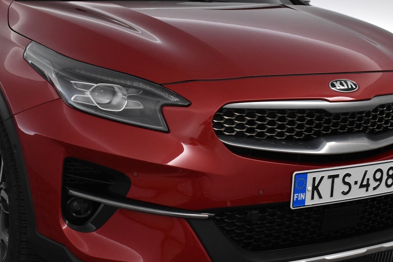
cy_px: 134
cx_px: 219
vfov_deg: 20.7
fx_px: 717
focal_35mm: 66
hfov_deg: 30.6
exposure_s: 1/160
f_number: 6.3
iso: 3200
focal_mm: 31
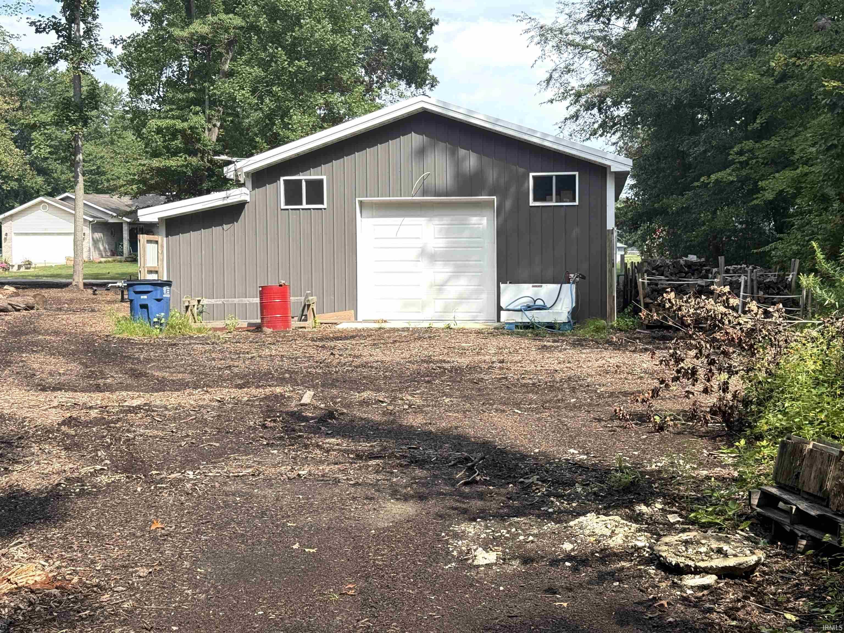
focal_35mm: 48
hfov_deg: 39.7
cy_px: 316
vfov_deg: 30.3
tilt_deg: -1.9
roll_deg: +1.2
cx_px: 422
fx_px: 1170
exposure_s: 1/2415
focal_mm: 6.76
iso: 80
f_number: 1.78
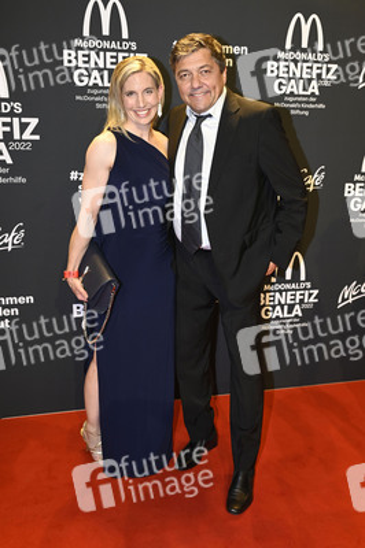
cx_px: 182
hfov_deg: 39.4
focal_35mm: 34
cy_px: 274
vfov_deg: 56.5
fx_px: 510
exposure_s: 1/60
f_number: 6.3
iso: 500
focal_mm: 33.5
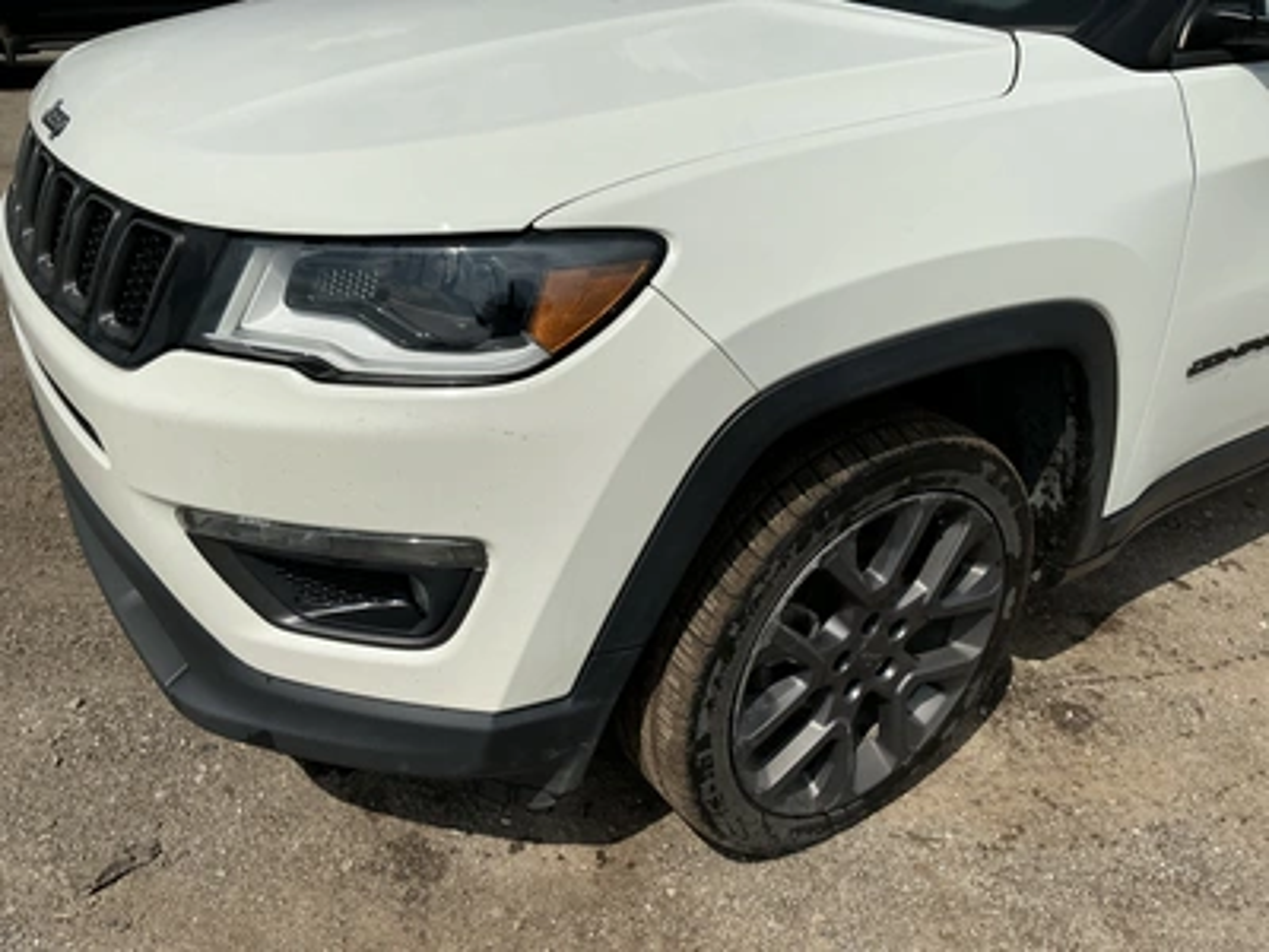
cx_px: 634
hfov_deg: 63.4
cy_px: 476
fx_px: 1026
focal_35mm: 28
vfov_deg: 49.7
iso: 25
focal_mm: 3
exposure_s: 1/5814
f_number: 1.8
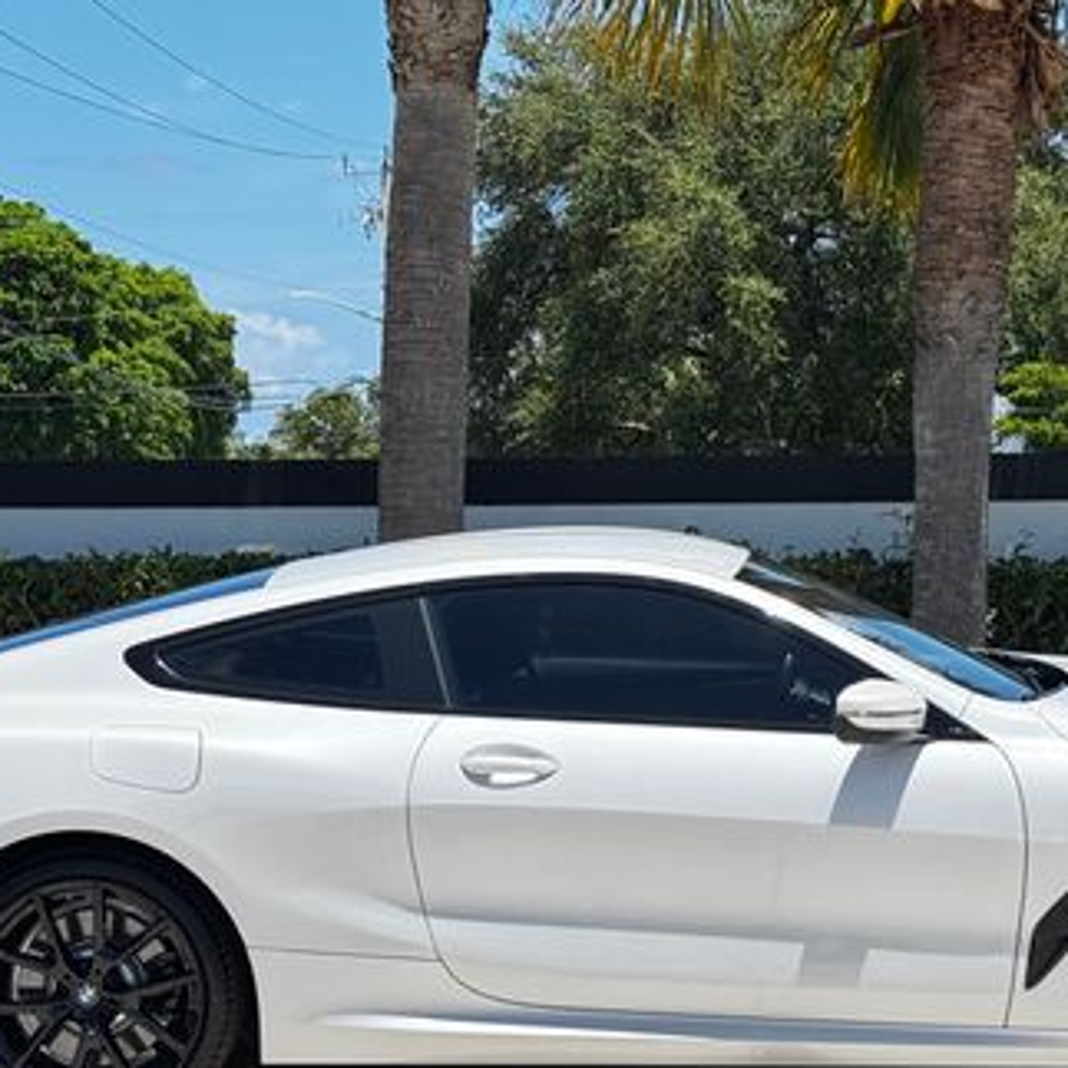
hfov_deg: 20.6
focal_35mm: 84
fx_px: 2932
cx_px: 698
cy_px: 737
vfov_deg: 20.5
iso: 64
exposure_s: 1/1339
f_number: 1.78
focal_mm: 6.76
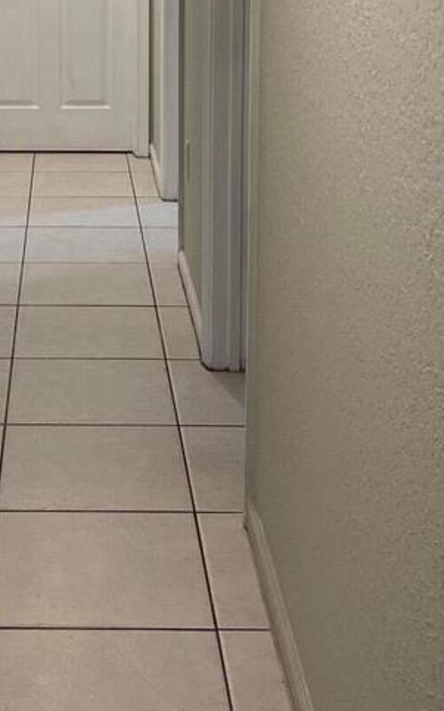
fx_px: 1279
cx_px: 34
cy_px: 7
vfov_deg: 29.2
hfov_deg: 19.3
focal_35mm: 66
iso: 80
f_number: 1.6
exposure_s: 1/60
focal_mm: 5.1
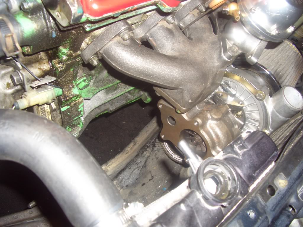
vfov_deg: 40.7
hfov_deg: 52.6
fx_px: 306
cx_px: 152
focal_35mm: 35
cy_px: 114
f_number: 2.6
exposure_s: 1/60
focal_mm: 5.8
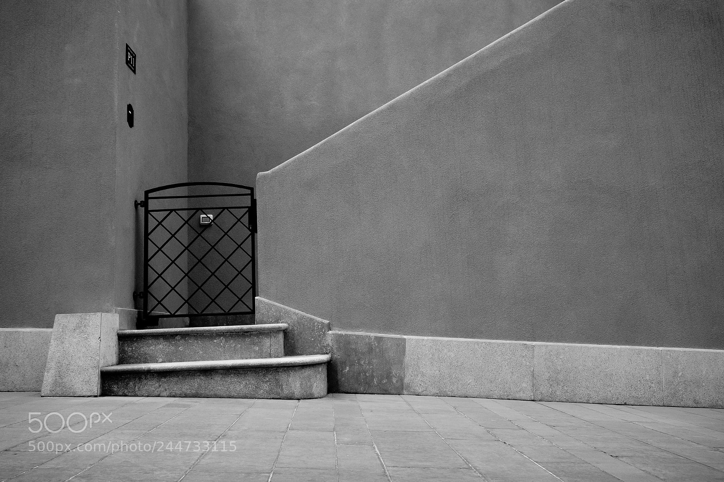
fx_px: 603
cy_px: 241
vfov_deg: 43.6
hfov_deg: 61.9
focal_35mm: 30
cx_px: 362
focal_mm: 20
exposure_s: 1/200
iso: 200
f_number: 5.6
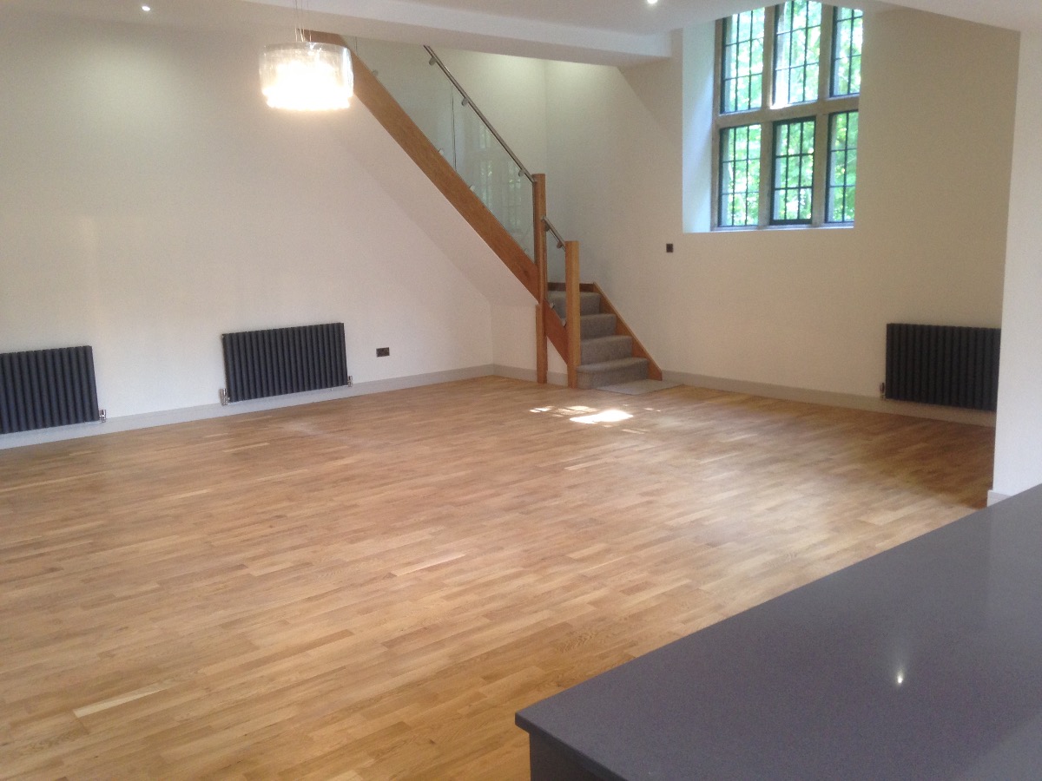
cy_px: 390
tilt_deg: -10.5
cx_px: 521
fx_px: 993
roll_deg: +0.8
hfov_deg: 55.4
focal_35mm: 33
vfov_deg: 42.9
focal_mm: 4.12
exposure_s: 1/20
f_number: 2.4
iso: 100
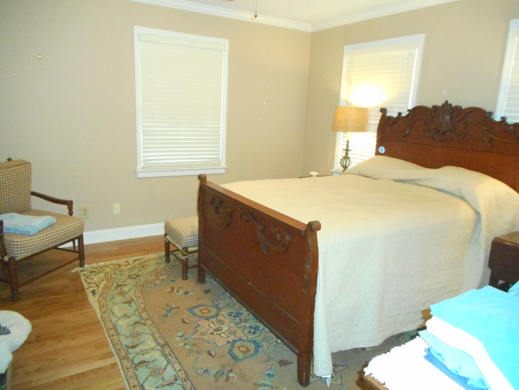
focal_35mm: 25
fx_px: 375
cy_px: 195
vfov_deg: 54.9
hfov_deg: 69.4
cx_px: 260
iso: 1100
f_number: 3.7
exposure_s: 1/25
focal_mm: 4.5
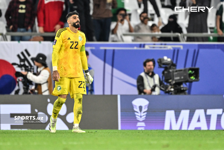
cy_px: 75
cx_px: 112
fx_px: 3485
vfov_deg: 2.5
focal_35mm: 560
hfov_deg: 3.7
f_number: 4
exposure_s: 1/1000
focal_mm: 560
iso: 2500
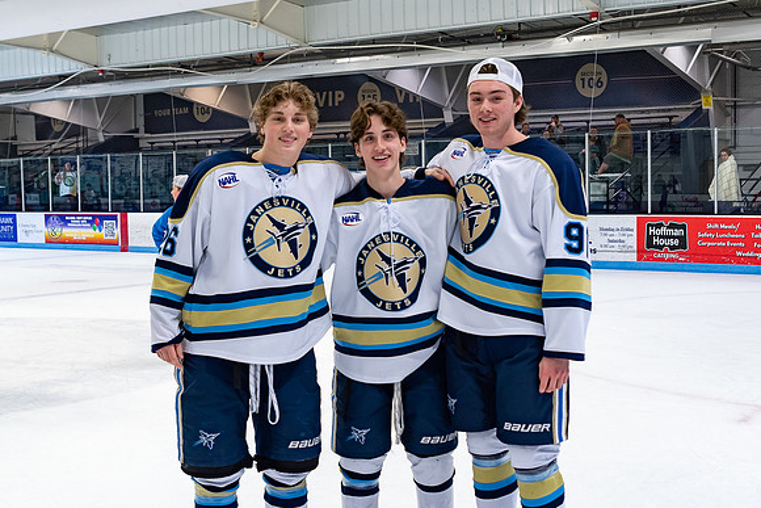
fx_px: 1005
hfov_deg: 41.5
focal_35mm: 48
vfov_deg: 28.4
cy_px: 255
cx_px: 402
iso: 400
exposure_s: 1/200
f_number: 4
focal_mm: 26
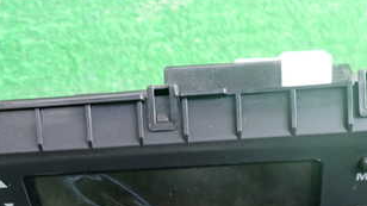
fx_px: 516
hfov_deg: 39.1
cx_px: 163
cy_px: 195
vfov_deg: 21.9
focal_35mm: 53
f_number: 2
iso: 250
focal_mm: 4.5
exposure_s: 1/30
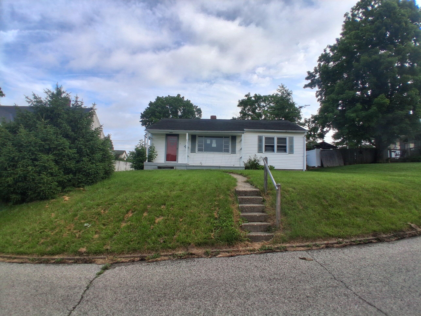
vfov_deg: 74.7
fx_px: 207
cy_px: 158
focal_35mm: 17
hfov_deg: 91.0
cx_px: 210
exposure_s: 1/1147
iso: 50
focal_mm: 1.4
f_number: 2.2
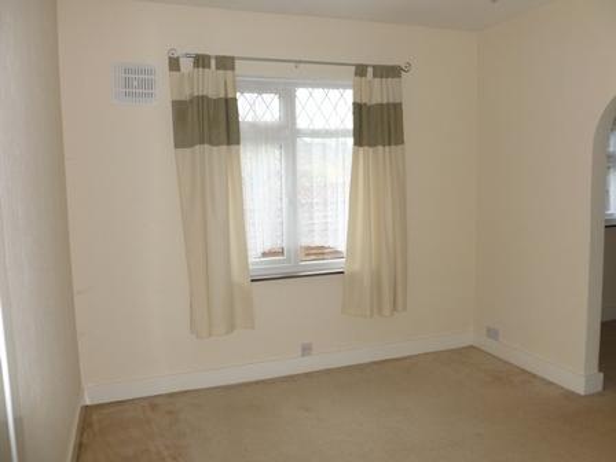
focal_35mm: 28
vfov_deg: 49.7
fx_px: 498
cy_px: 231
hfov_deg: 63.4
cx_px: 308
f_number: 3.3
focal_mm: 5
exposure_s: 1/60
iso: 200
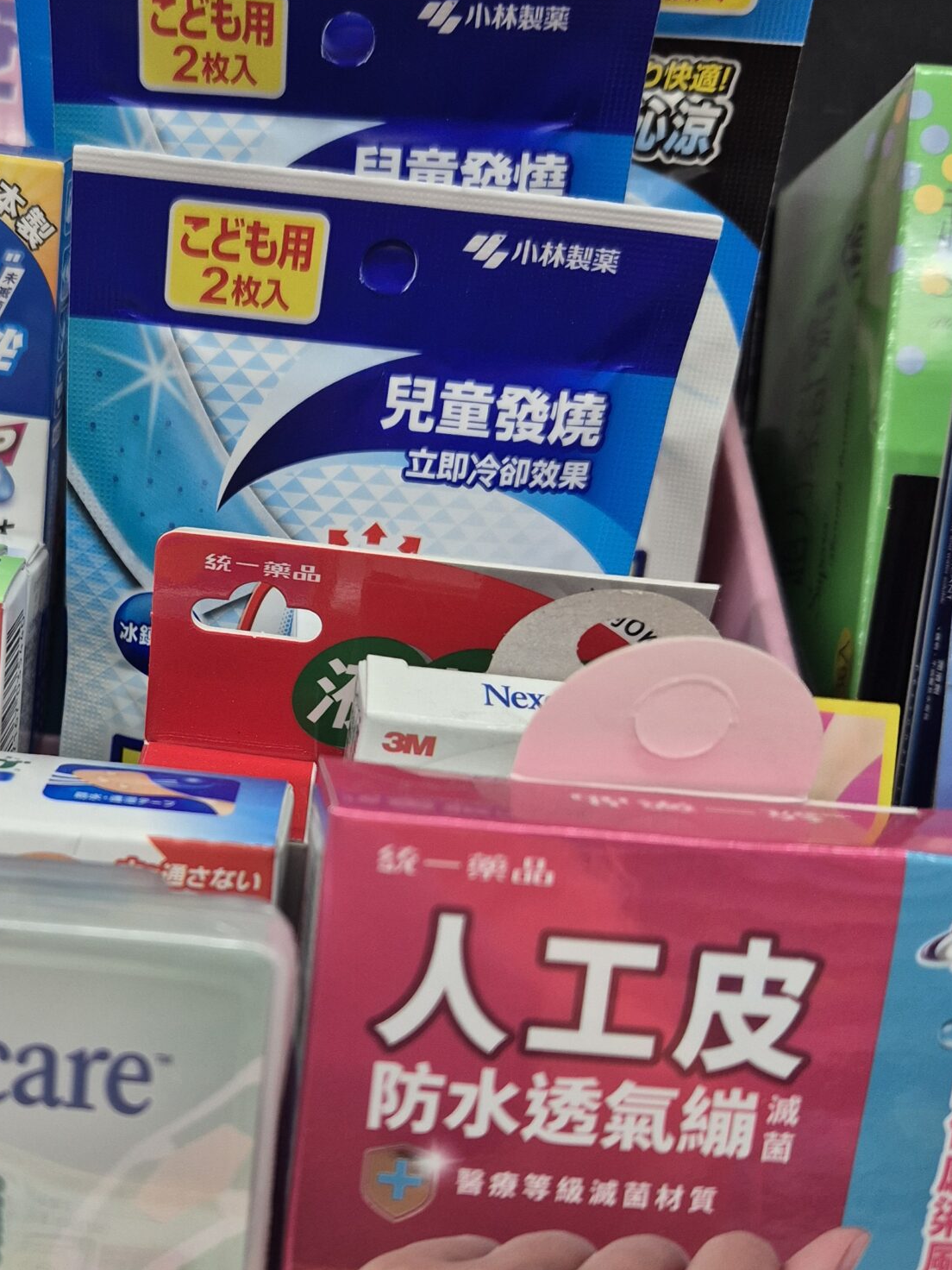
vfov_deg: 46.7
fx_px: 1467
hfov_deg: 35.0
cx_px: 210
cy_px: 719
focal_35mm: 40
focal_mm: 5.4
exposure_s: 1/120
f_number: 1.8
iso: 125
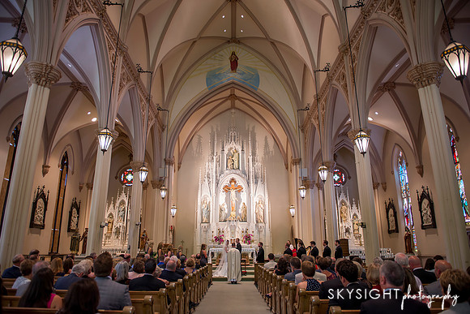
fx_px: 313
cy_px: 157
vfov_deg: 53.2
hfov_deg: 73.7
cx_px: 235
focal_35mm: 24
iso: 500
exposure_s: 1/40
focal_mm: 24
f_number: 2.8
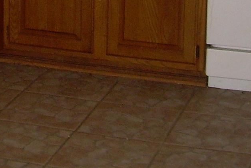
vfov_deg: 9.1
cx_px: -22
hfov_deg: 14.0
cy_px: -161
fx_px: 997
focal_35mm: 143
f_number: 2.8
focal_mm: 6.3
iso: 92
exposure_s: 1/60
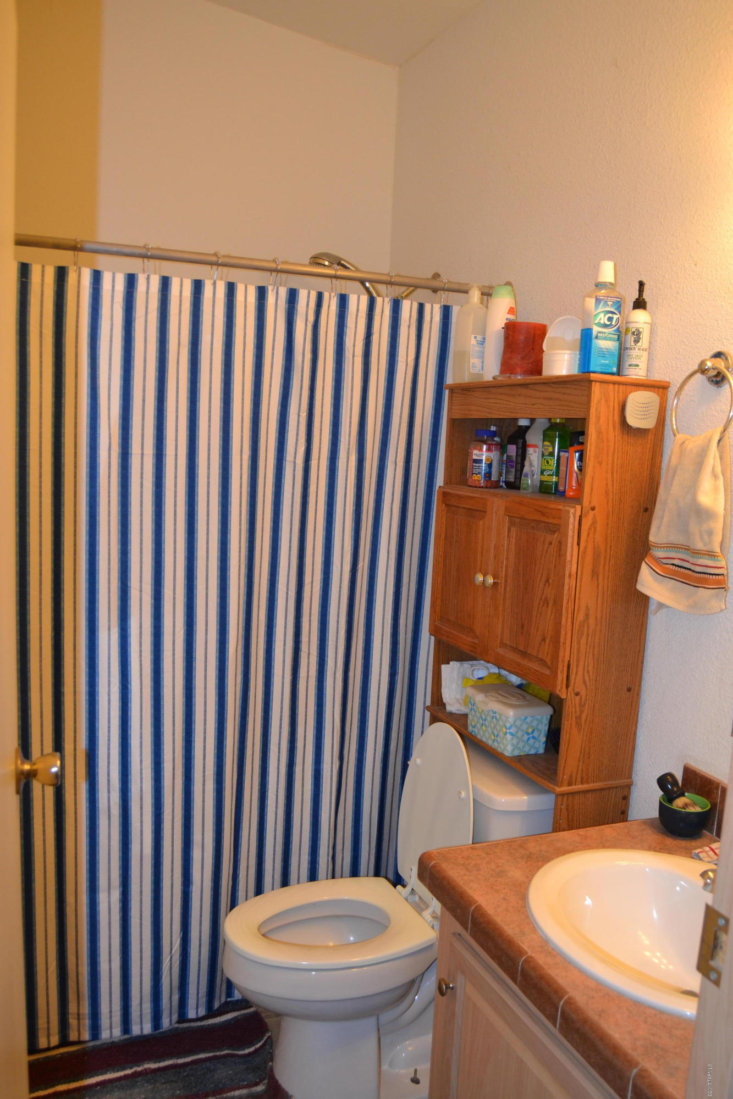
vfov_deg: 64.6
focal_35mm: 28
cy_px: 550
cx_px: 366
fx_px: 871
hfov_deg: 45.7
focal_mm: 19
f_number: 3.5
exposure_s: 1/60
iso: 560
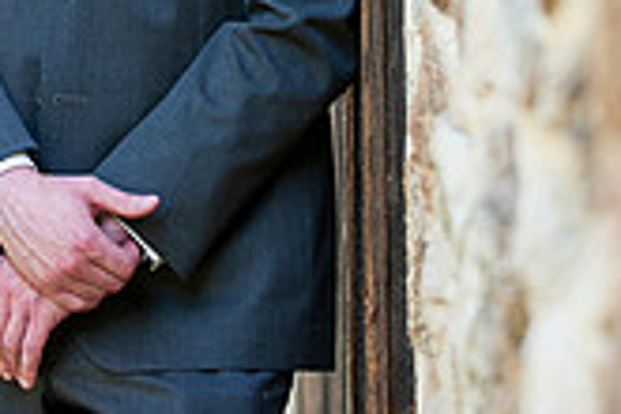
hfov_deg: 6.0
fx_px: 5951
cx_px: 8
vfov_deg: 4.0
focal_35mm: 345
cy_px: -290
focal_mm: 98
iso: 400
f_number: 2.8
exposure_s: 1/500
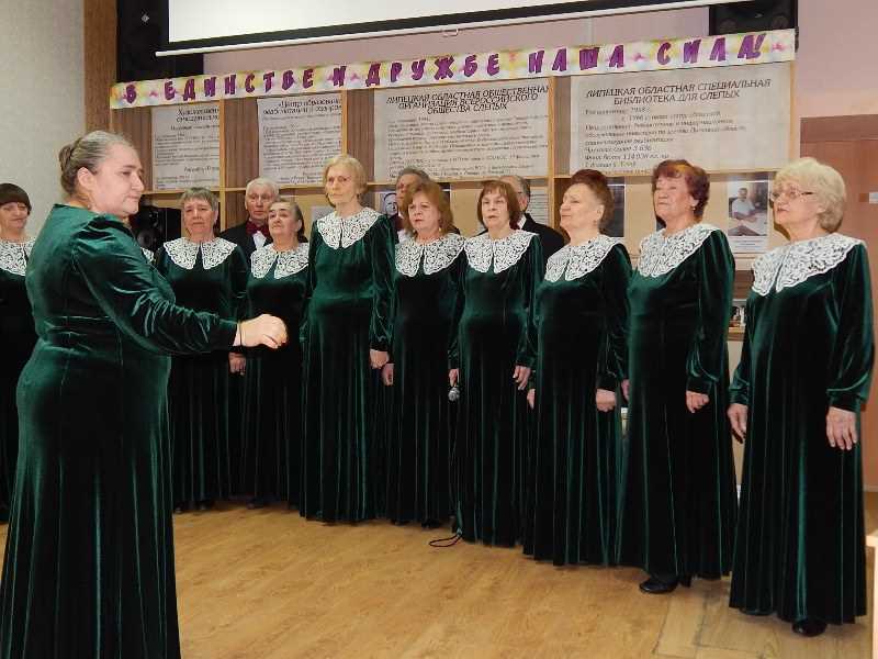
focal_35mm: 38
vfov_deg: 37.7
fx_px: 964
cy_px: 330
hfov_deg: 49.0
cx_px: 439
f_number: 3.4
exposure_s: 1/30
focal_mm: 6.8
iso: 280
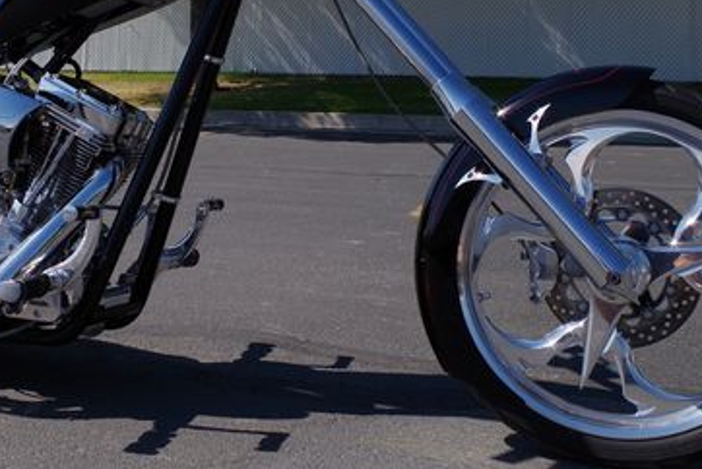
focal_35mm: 53
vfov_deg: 25.0
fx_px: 1034
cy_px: 78
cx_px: 231
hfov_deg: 37.1
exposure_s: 1/500
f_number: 9
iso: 200
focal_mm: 20
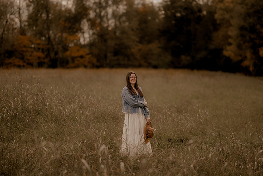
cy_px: 88
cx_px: 132
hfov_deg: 23.9
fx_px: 621
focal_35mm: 85
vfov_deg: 16.1
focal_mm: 85
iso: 200
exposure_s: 1/3200
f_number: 1.4
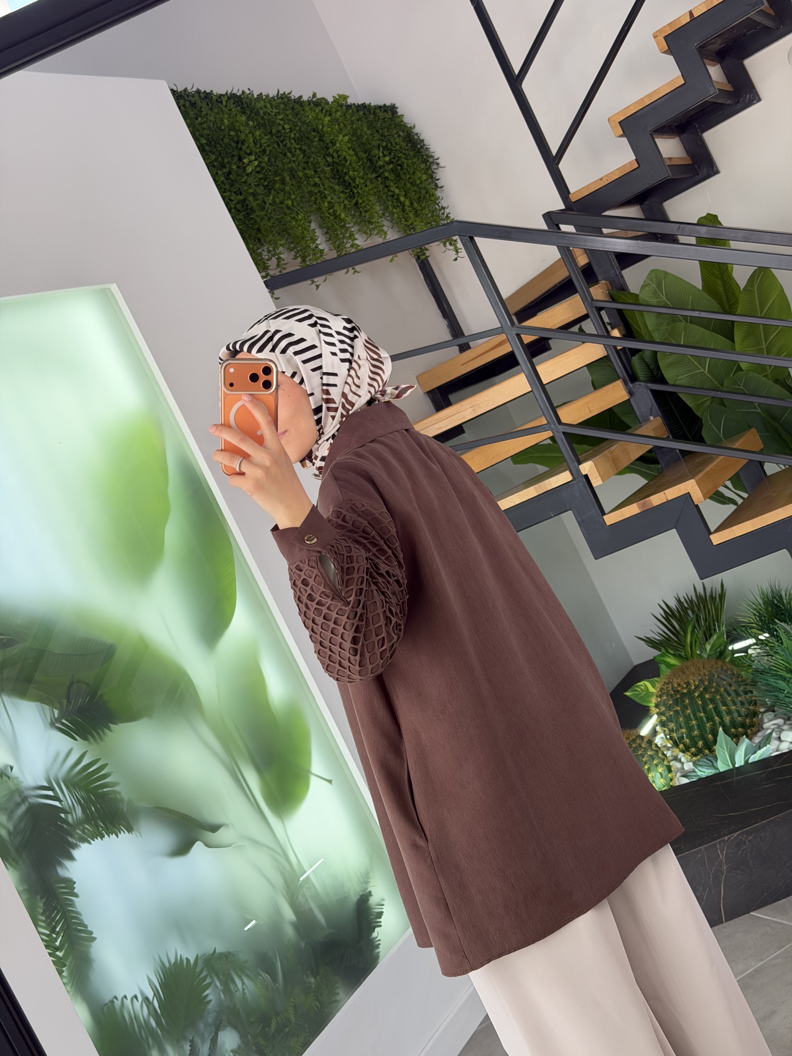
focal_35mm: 48
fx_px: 1464
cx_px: 396
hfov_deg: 30.3
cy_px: 528
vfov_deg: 39.7
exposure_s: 1/171
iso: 64
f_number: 1.78
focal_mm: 6.76
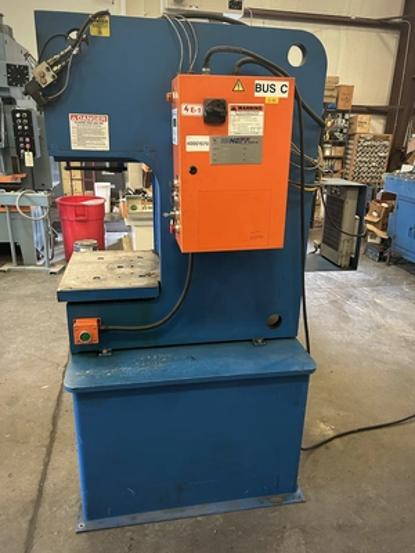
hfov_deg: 53.1
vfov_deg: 67.3
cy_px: 276
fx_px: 416
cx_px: 208
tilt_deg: -18.6
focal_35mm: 26
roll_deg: -0.9
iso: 320
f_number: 1.5
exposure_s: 1/60
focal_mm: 5.7
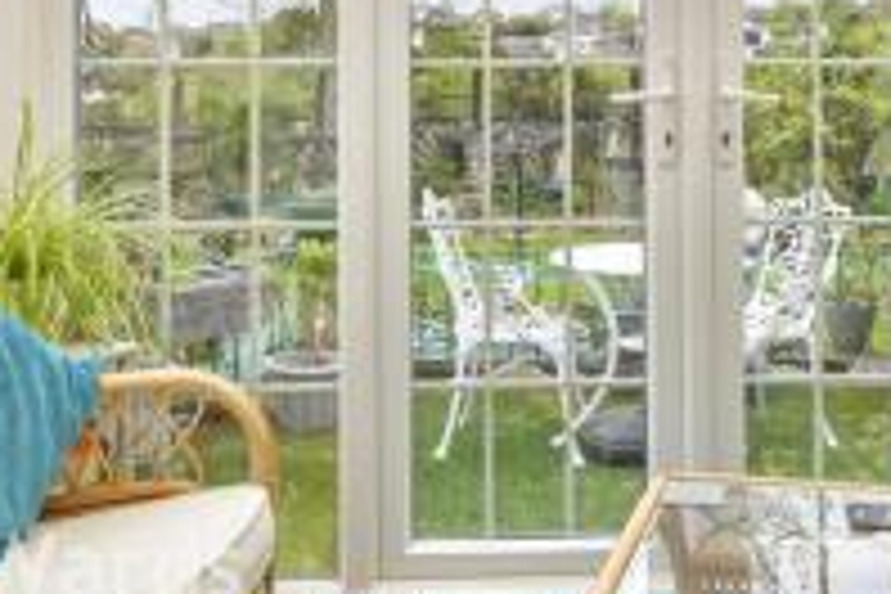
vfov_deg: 35.1
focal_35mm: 36
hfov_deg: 52.4
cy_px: 79
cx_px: 574
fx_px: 891
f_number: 8
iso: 200
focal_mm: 10
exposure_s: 1/80
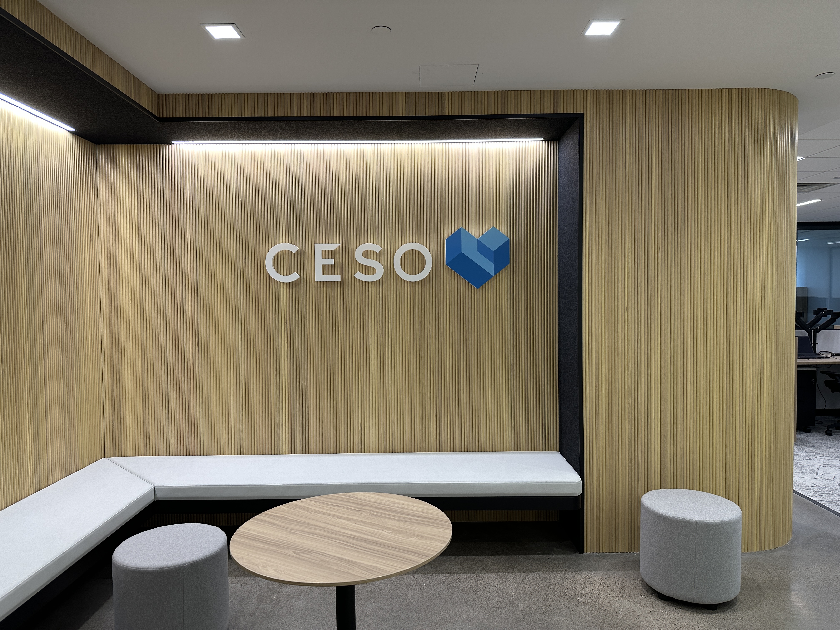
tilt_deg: -1.3
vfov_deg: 56.8
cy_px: 315
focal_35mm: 24
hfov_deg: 71.6
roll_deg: +0.1
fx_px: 582
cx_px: 420
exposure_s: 1/120
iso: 100
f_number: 1.78
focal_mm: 6.86
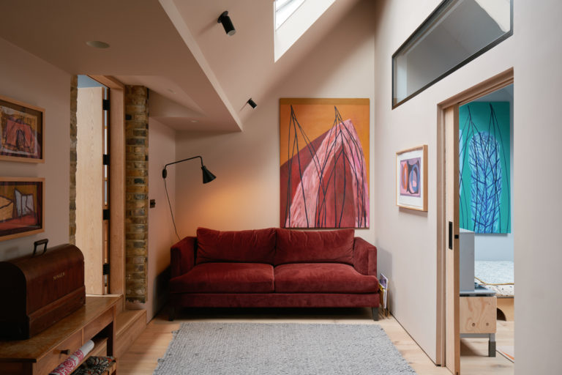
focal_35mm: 24
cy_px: 188
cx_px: 281
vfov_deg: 53.1
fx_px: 375
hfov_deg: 73.7
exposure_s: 1/5
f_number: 8
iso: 400
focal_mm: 16
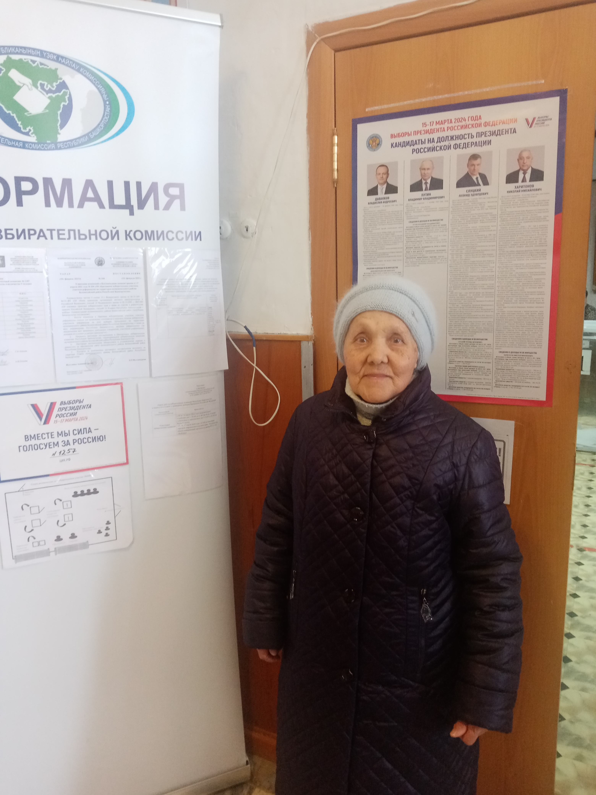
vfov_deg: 67.3
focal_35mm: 26
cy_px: 398
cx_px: 298
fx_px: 597
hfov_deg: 53.1
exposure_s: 1/25
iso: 389
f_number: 1.8
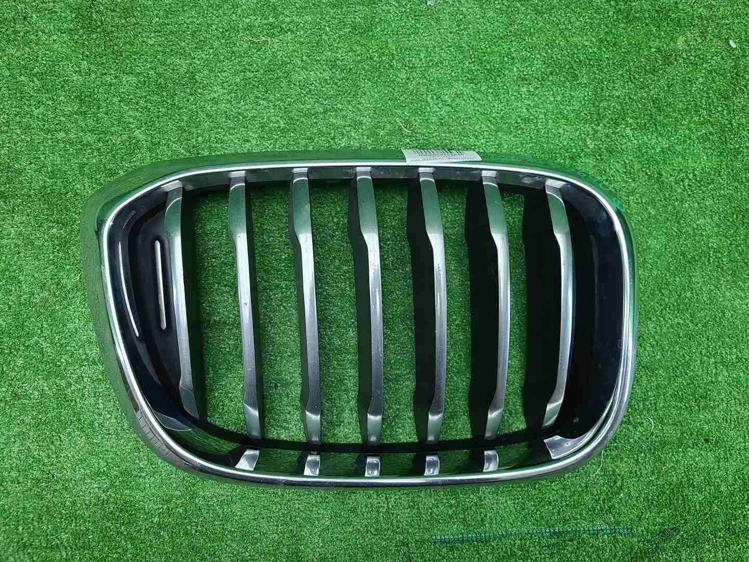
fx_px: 563
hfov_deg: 67.3
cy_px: 281
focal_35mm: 26
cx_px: 374
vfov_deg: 53.1
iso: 178
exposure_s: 1/50
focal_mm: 5.4
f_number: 1.8
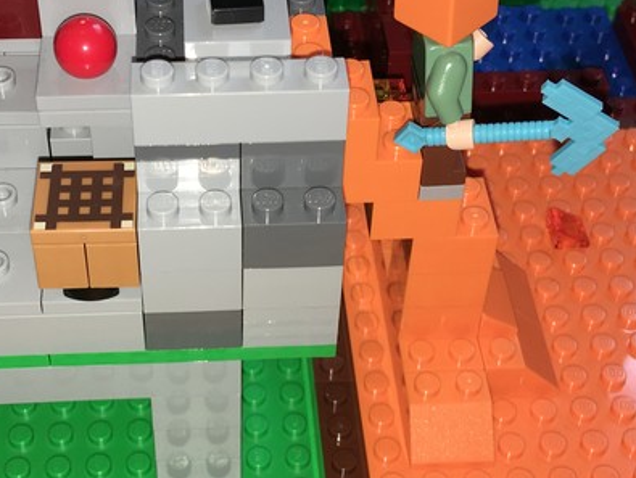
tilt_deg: -45.1
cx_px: 266
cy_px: 213
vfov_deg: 22.3
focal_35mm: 66
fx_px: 1214
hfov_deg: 29.3
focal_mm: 4.15
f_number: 2.2
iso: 25
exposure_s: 1/58
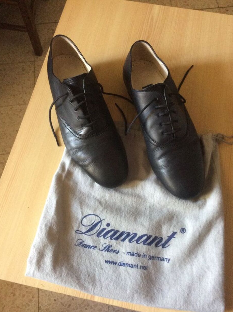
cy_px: 170
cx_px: 113
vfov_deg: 52.6
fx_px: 315
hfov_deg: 40.6
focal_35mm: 35
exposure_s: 1/25
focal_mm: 3.3
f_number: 2.4
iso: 200
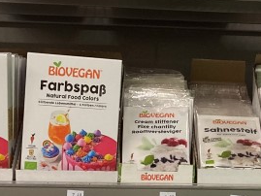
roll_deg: -1.7
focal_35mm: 100
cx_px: 274
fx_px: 754
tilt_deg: -4.2
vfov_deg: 14.7
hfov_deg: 19.0
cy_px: 152
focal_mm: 3.99
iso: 160
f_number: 1.8
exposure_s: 1/50
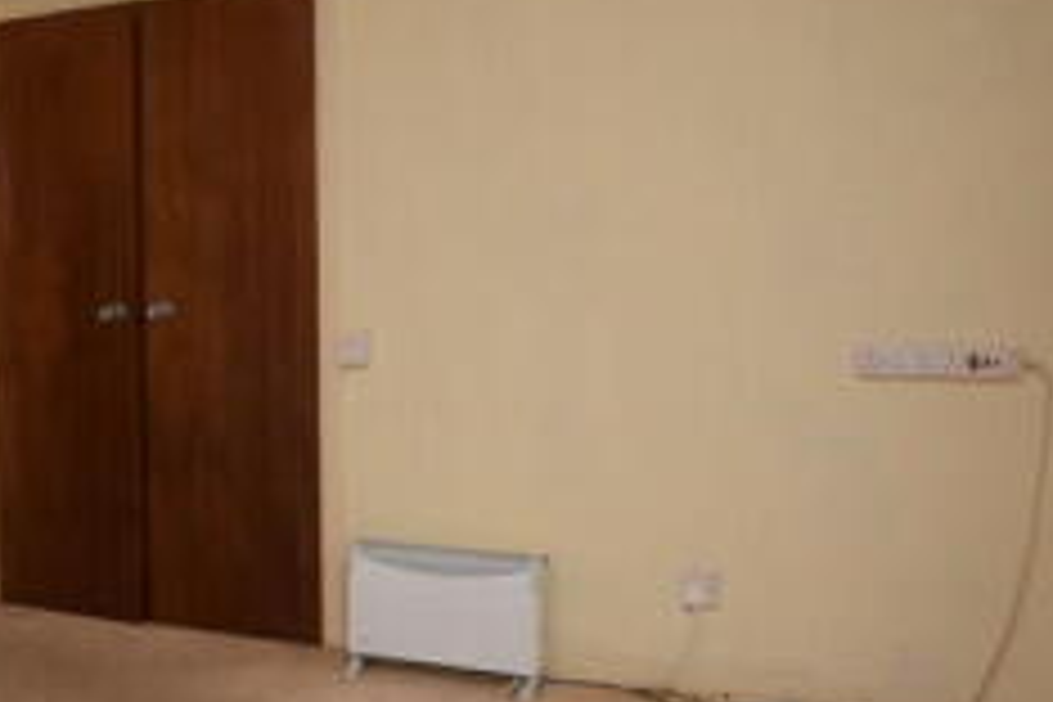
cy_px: 340
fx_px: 1228
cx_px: 184
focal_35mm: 42
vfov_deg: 31.9
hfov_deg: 43.8
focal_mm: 10
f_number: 4
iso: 1000
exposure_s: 1/60
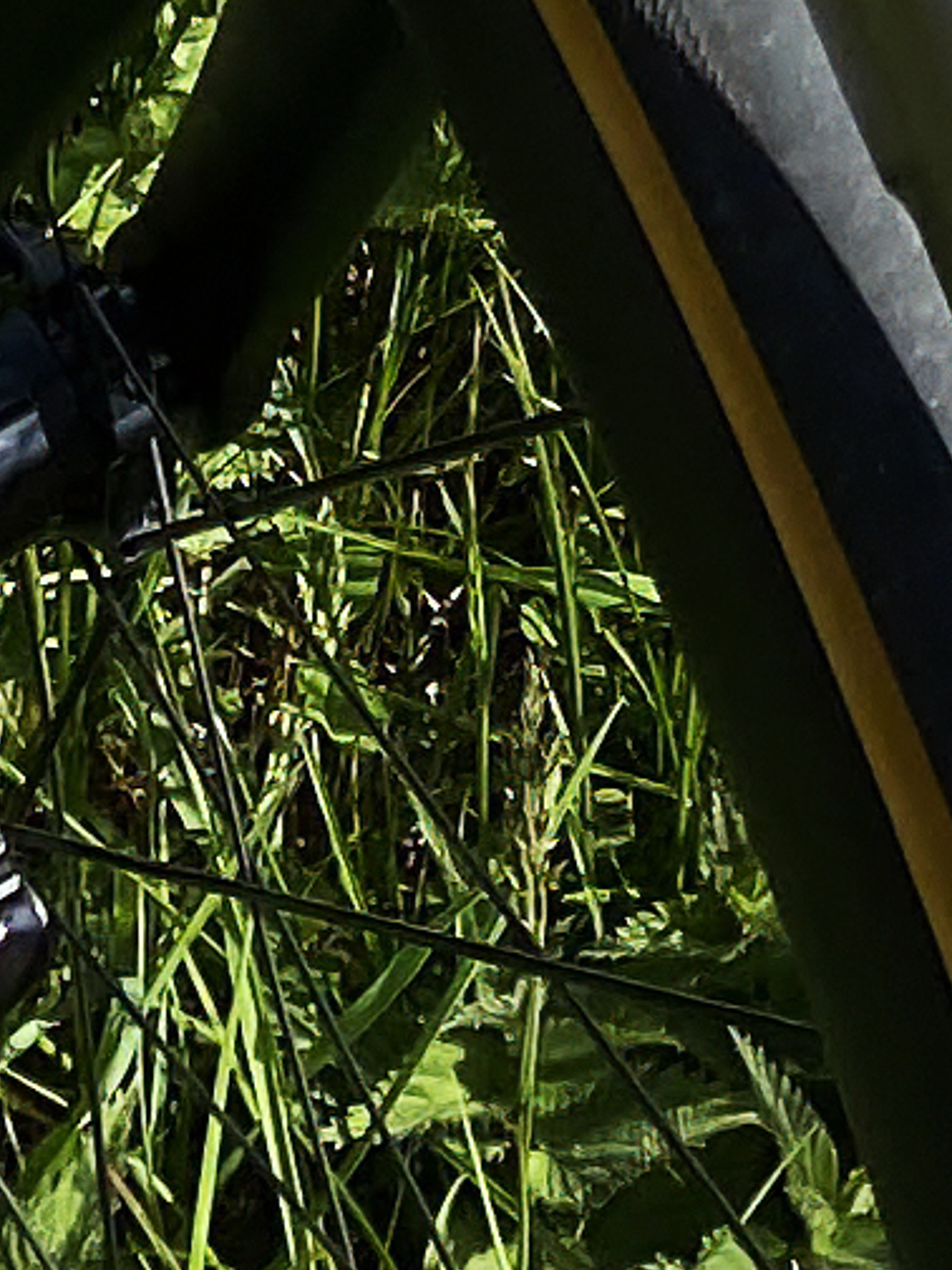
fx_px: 7627
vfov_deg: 7.1
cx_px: 327
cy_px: -3800
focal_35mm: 208
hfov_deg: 7.1
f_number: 1.8
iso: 32
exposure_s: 1/1754
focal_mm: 4.25
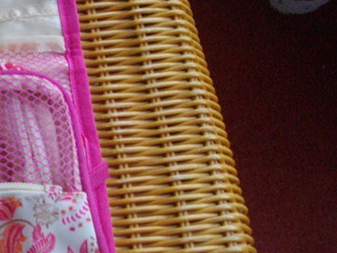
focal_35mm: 85
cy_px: 129
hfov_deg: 21.2
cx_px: -81
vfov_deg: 17.4
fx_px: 828
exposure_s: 1/50
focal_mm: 5.7
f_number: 2.9
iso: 295
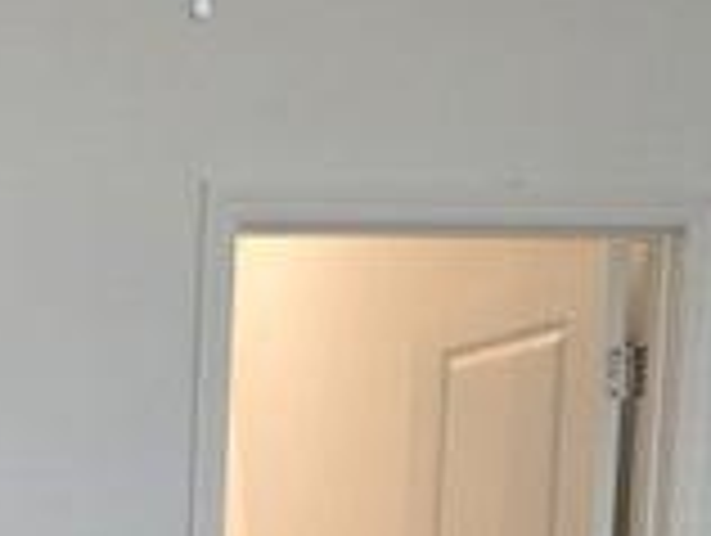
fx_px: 1913
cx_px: -360
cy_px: 775
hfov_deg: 18.6
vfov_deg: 14.9
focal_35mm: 93
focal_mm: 5.4
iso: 125
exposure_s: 1/60
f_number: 1.8
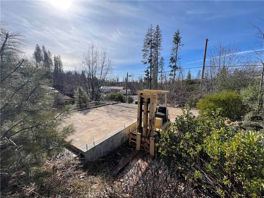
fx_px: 99
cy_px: 99
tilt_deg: -9.5
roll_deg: -2.2
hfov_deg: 106.2
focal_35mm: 13
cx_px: 132
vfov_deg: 89.9
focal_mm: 1.57
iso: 32
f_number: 1.8
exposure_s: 1/1698
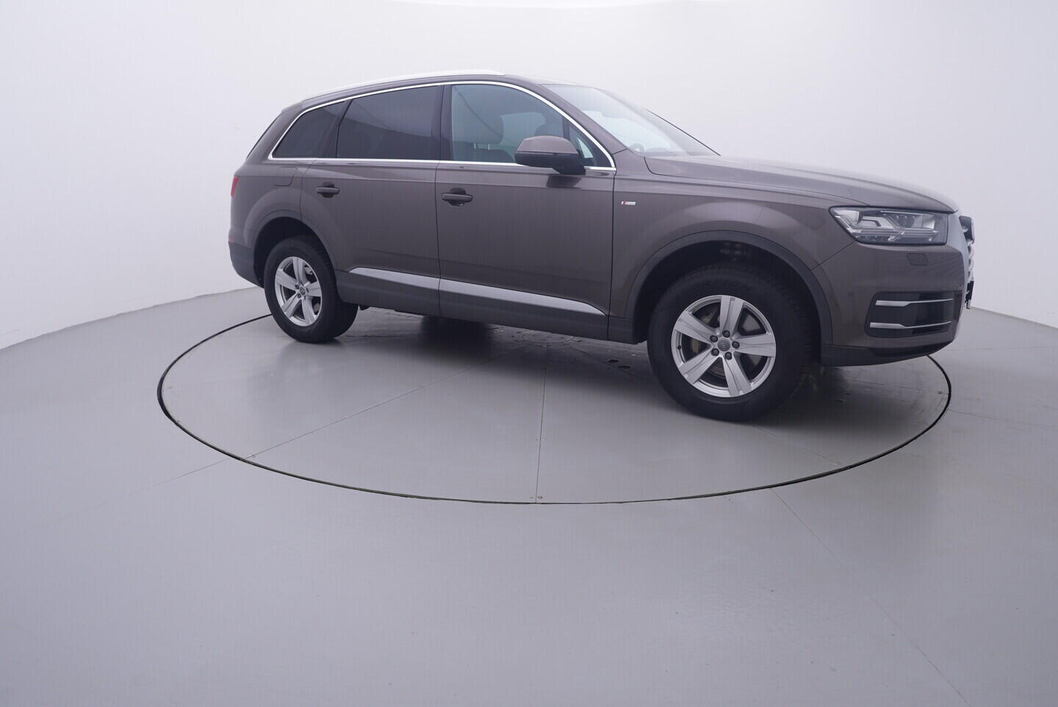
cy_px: 354
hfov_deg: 77.3
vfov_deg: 56.2
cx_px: 529
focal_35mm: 22
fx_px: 662
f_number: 5
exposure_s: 1/80
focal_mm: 15
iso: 200
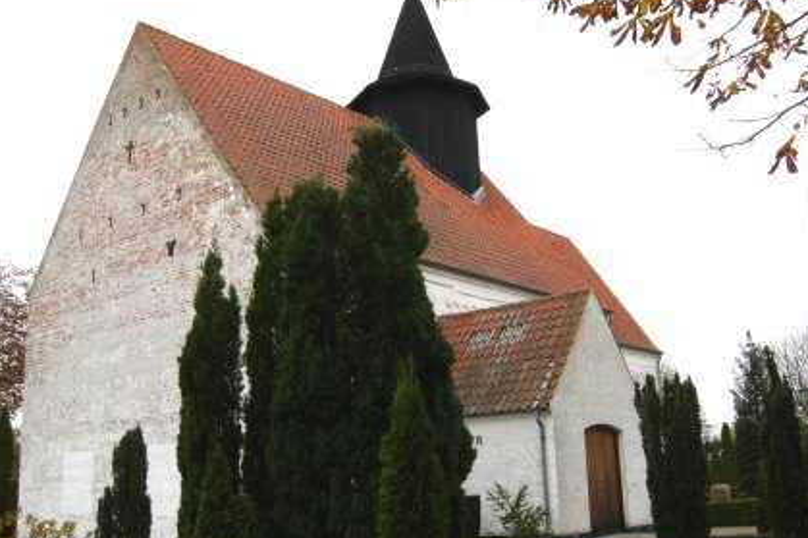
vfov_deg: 35.0
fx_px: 853
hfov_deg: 50.7
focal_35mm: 38
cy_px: 248
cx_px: 406
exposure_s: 1/148
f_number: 3.8
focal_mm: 7.5
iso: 50
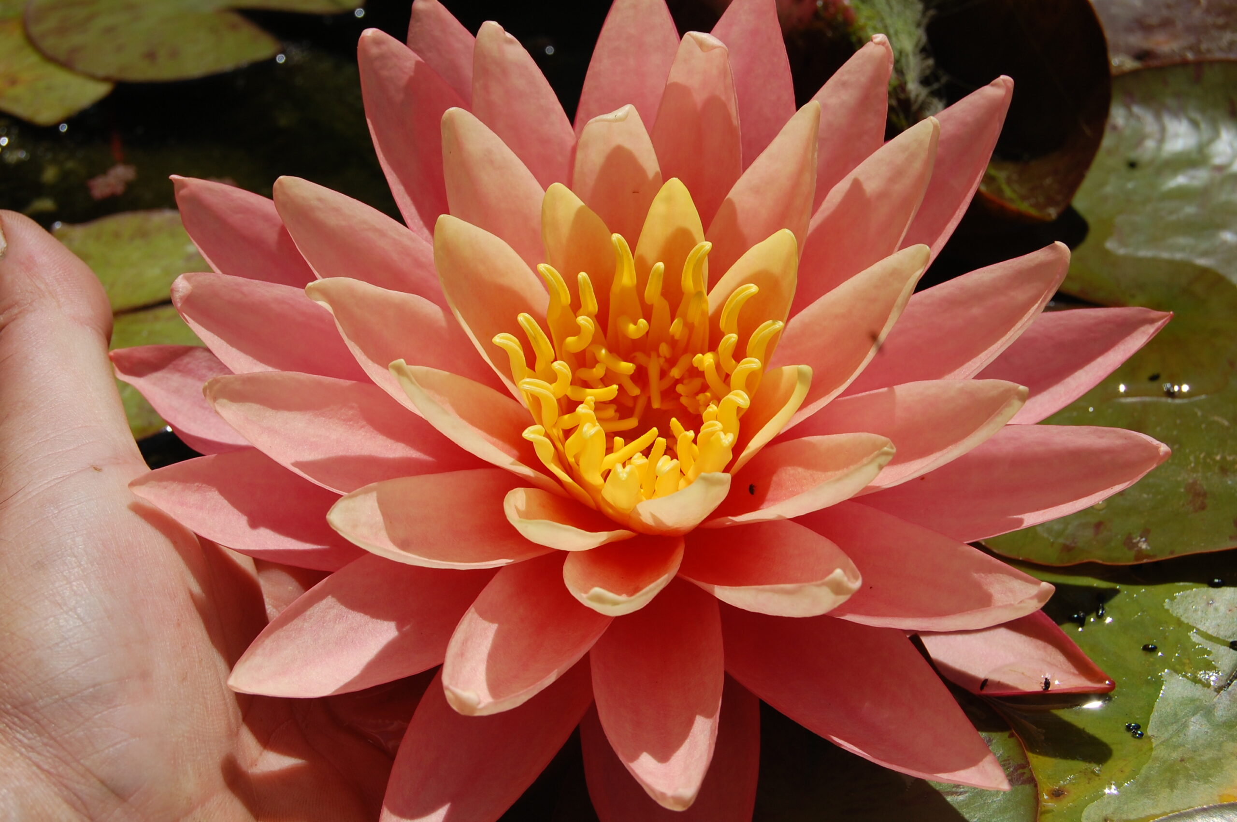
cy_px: 411
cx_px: 618
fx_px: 2060
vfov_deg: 22.6
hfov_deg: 33.4
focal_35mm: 60
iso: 200
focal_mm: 40
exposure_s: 1/500
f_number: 11
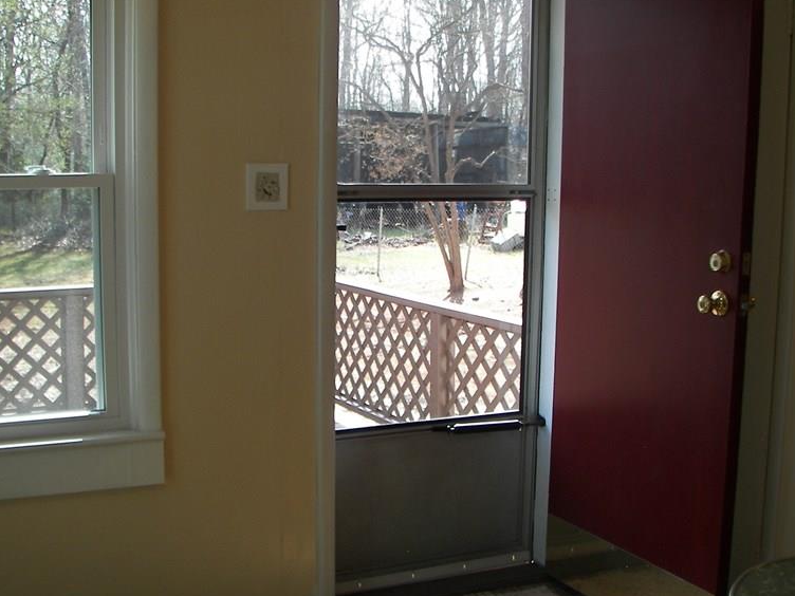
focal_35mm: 49
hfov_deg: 38.9
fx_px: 1125
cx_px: 387
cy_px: 263
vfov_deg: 29.7
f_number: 2.8
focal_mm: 6
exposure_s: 1/100
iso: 50
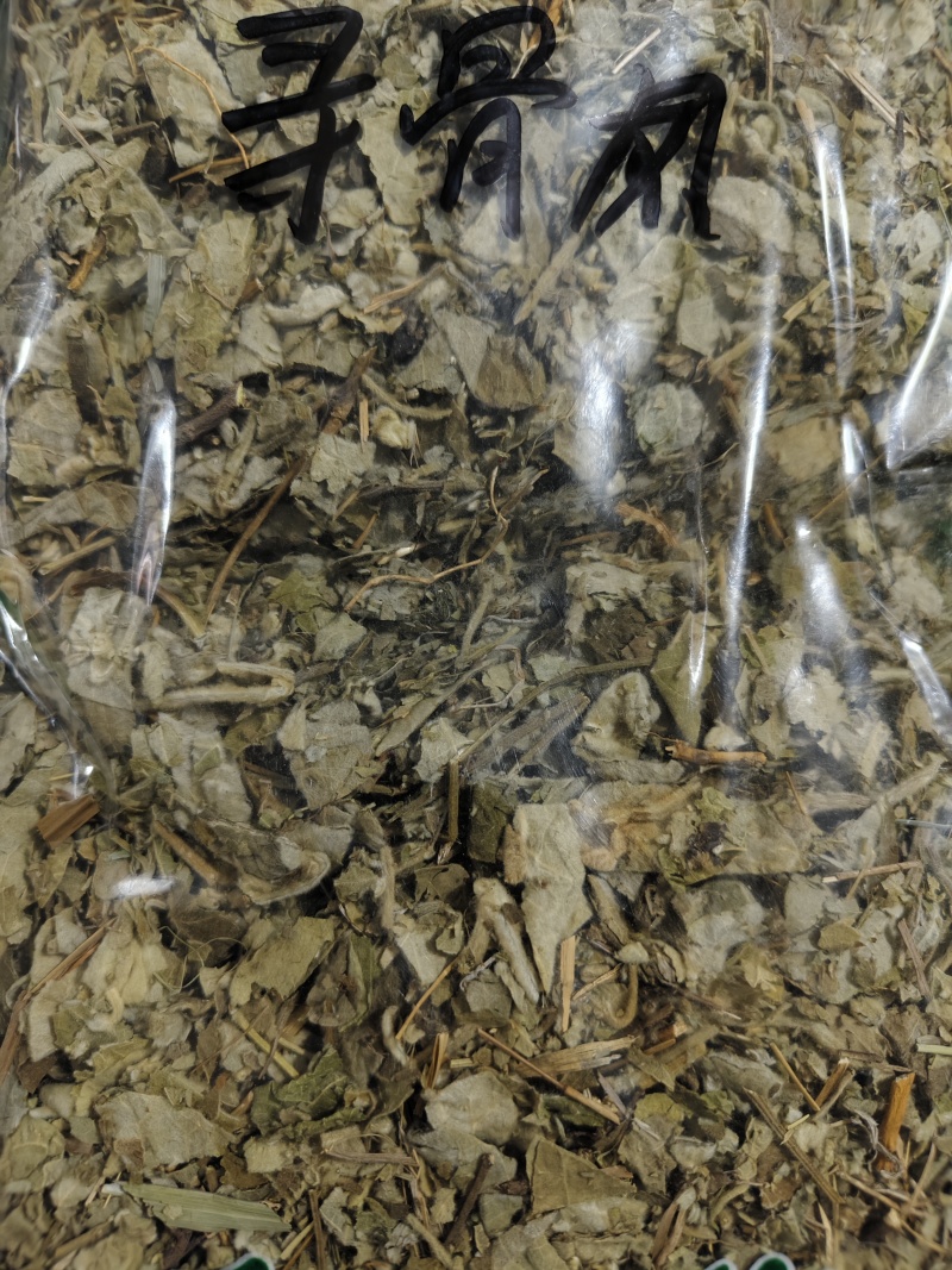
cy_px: 635
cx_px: 476
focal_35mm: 23
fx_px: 844
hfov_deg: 58.9
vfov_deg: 73.9
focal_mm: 5.56
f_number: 1.88
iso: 809
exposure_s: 1/50
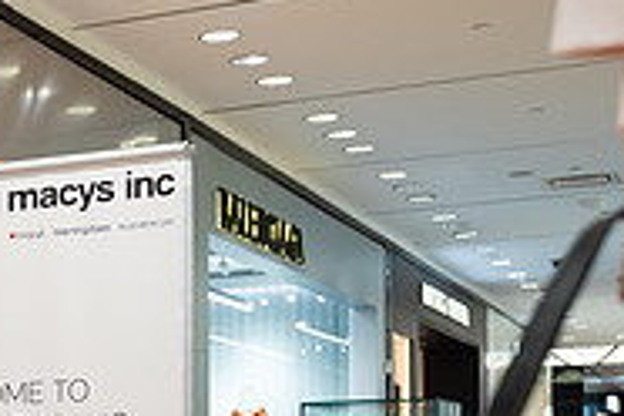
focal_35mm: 101
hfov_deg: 18.0
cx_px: -313
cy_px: 520
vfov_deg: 13.1
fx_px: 1751
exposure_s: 1/200
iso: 800
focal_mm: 29.5
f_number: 3.2
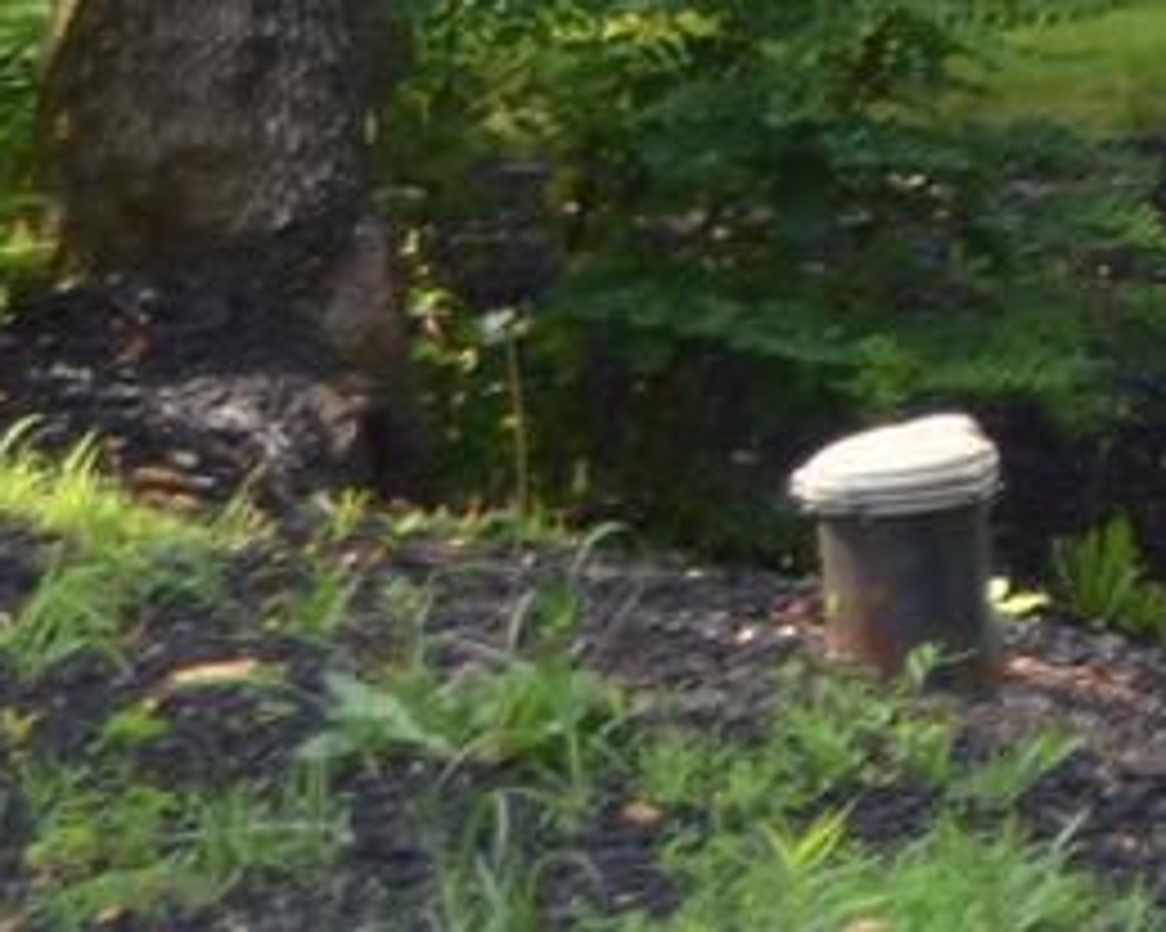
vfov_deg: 4.0
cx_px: 4281
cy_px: -961
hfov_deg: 4.7
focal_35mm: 379
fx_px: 13074
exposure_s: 1/125
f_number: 5.6
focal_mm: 34
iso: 100
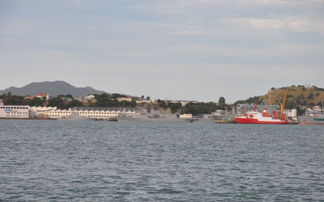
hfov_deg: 13.0
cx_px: 162
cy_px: 105
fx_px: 1426
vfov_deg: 8.1
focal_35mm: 162
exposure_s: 1/200
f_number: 10
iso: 200
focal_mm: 105
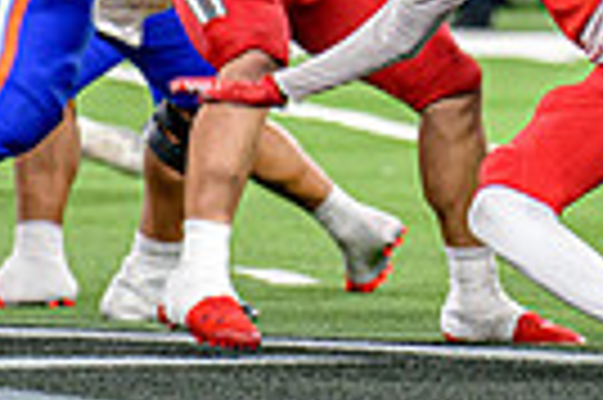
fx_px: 15977
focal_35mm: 955
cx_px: 486
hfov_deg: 2.2
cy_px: -133
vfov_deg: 1.4
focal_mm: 220
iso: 1000
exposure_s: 1/400
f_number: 2.8
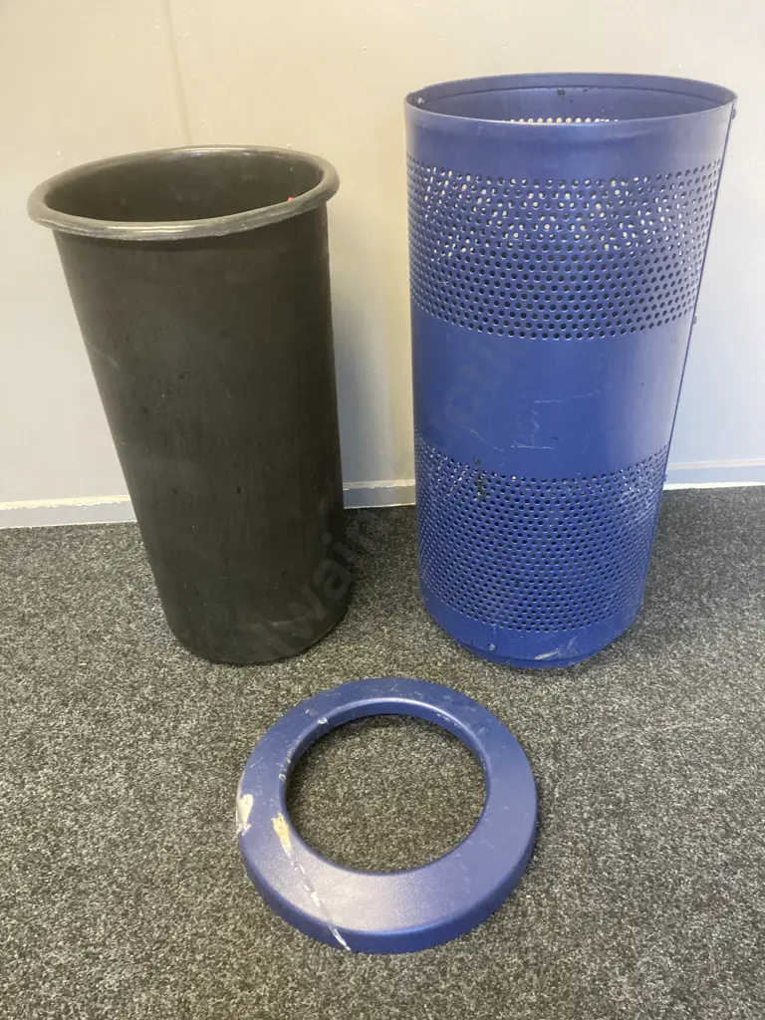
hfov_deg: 49.7
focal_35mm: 28
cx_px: 382
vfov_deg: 63.4
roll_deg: +1.9
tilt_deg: -34.1
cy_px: 510
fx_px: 825
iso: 250
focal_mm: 3.99
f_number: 1.8
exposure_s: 1/33
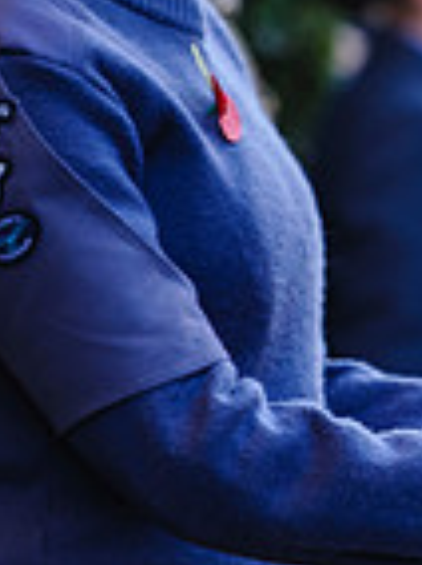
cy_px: 32
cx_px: 884
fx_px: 9929
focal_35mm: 609
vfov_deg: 3.3
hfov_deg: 2.4
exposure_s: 1/250
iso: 800
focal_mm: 155
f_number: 4
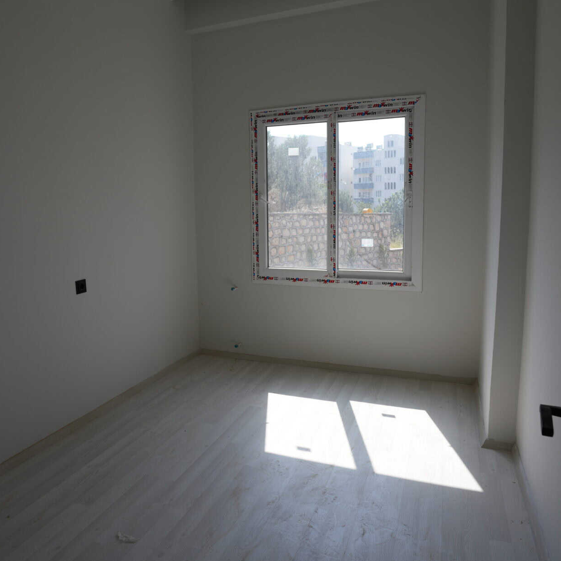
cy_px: 259
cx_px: 267
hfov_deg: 65.0
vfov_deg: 64.9
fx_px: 440
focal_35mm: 24
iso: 100
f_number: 5
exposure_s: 1/250
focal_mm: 17
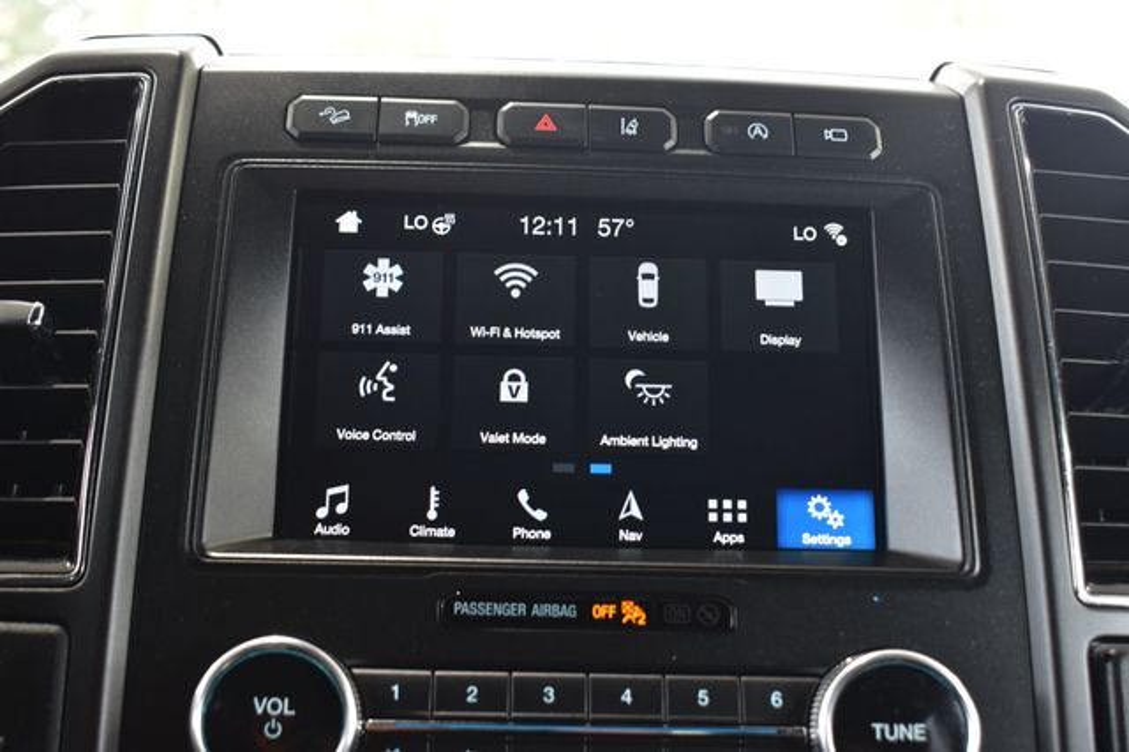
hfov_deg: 41.1
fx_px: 1504
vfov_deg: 28.0
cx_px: 564
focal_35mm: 48
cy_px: 376
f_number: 6.3
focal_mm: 32
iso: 720
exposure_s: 1/15
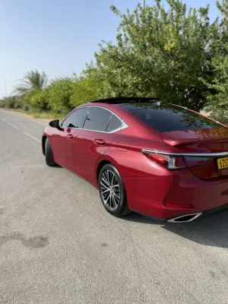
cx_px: 114
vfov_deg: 67.3
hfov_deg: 53.1
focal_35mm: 26
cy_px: 152
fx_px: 228
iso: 50
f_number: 1.6
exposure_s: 1/2398
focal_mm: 4.2
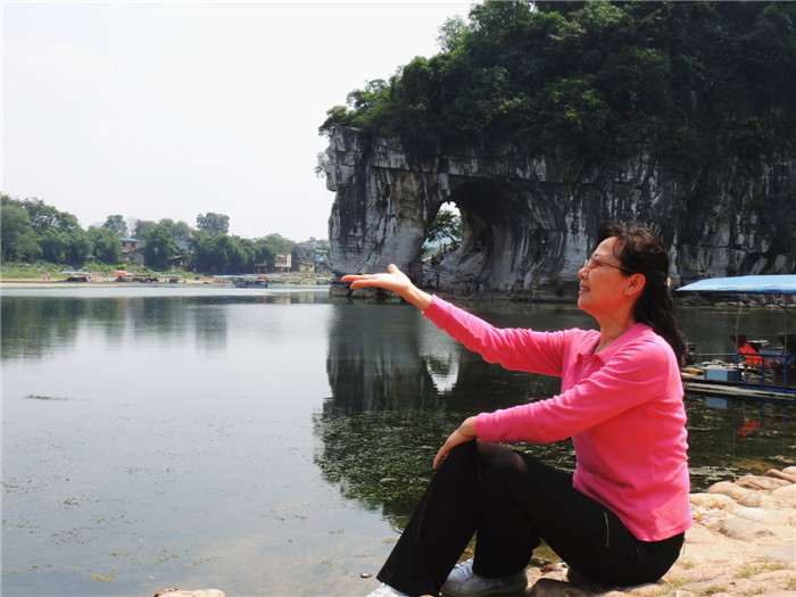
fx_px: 989
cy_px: 298
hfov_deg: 43.9
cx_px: 398
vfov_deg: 33.6
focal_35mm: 43
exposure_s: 1/200
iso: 100
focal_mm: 7.6
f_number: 7.6
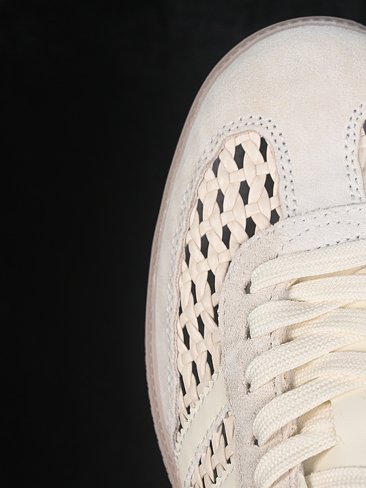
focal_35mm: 109
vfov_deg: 18.0
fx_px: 1536
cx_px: 326
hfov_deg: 13.5
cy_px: 245
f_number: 7.1
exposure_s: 1/80
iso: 160
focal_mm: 50
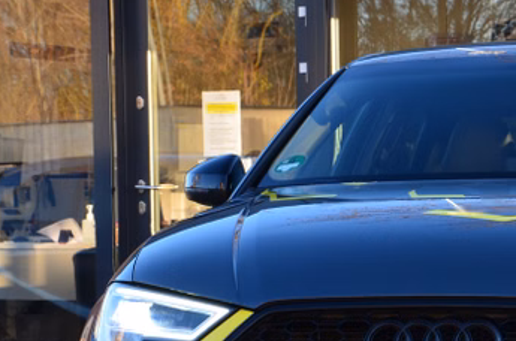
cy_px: 351
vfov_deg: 6.7
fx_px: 2887
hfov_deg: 10.1
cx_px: 495
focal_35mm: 202
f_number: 10
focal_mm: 58
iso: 320
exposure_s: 1/60
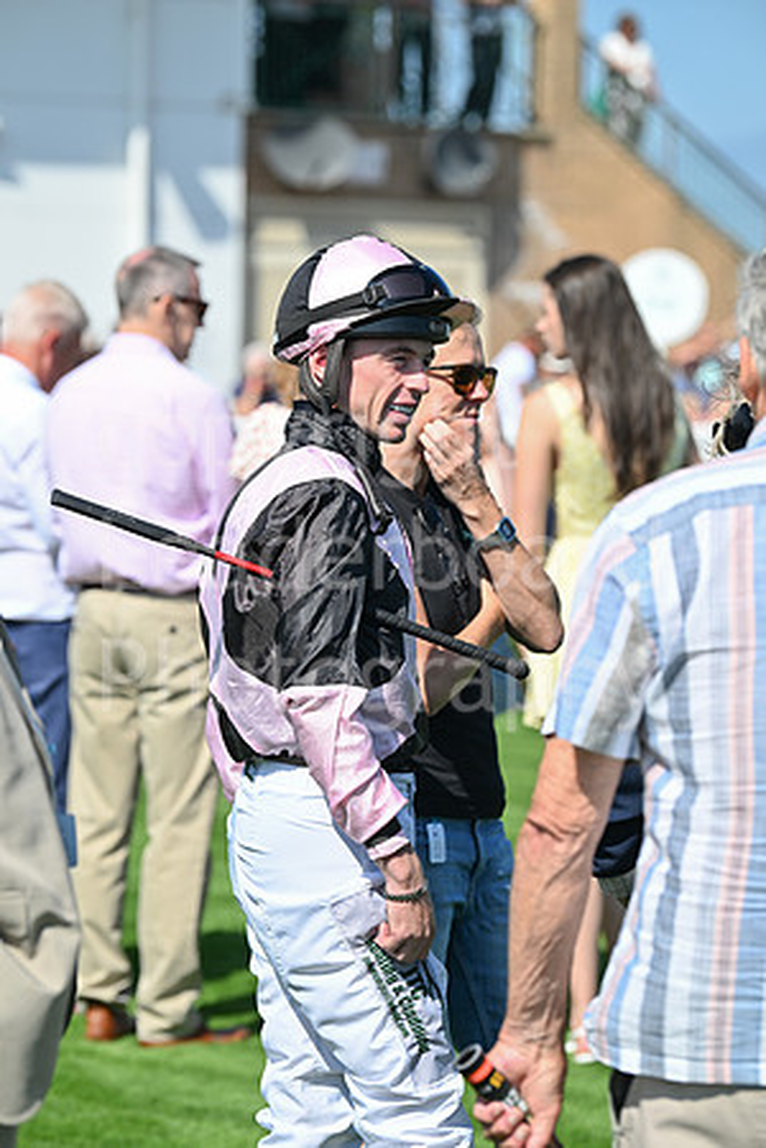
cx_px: 383
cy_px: 574
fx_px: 4787
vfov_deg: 13.7
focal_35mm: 150
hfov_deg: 9.1
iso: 400
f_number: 5
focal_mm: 150
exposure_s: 1/2500
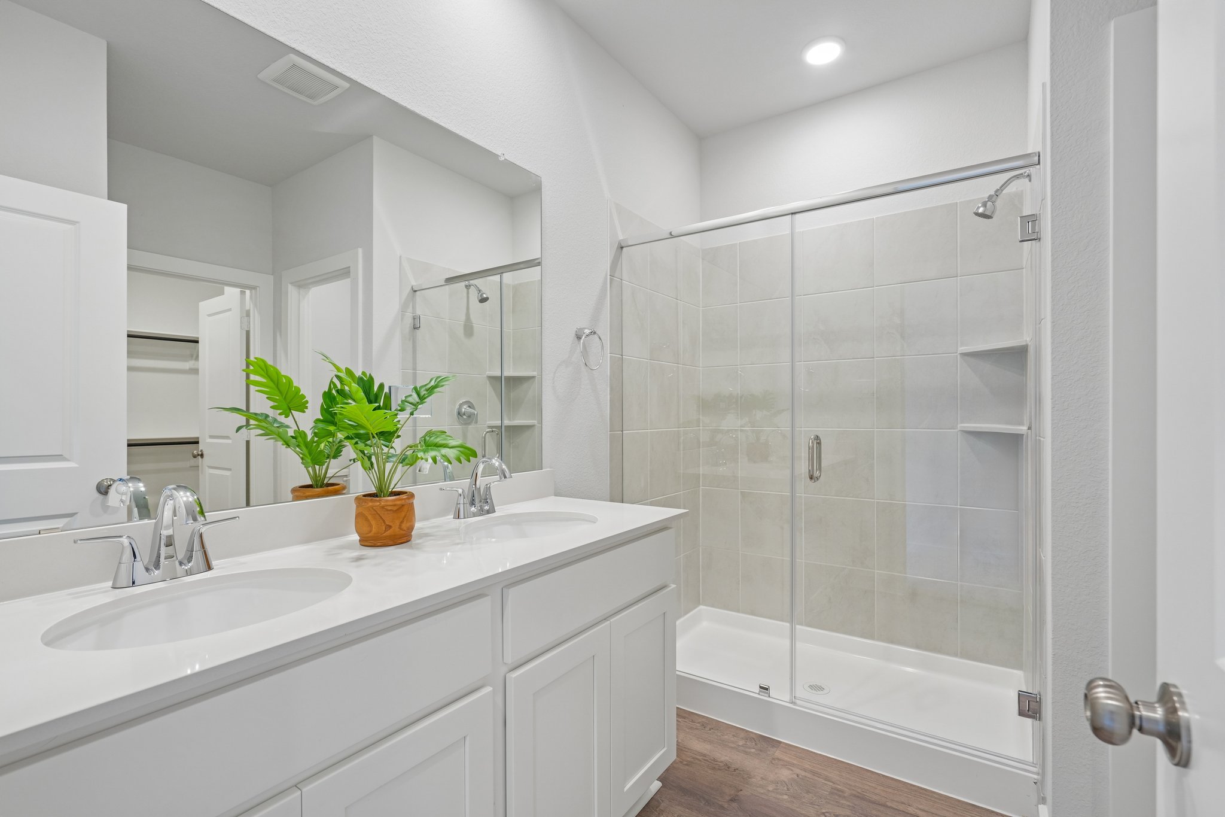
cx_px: 612
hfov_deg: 96.7
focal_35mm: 16
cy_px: 408
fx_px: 544
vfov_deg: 73.7
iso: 400
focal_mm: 16
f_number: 8
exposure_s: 1/13
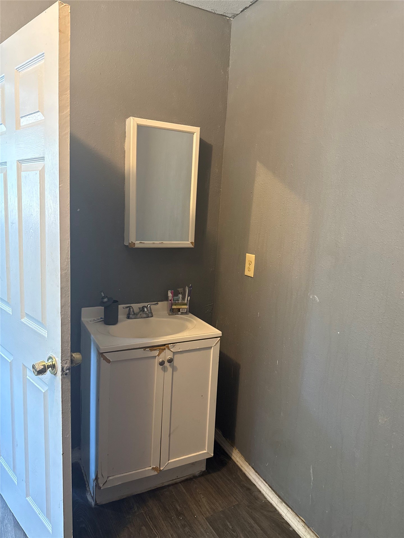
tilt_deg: -7.4
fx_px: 373
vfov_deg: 71.6
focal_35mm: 24
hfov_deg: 56.8
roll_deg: -3.5
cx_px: 202
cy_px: 269
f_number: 1.78
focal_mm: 6.76
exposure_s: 1/60
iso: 500
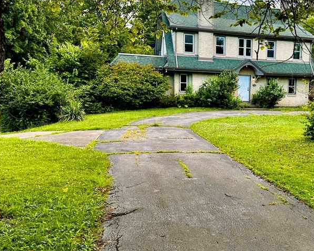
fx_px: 372
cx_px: 261
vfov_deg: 37.3
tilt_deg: -7.7
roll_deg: -2.4
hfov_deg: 43.2
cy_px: 128
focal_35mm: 40
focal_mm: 6.86
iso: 80
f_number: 1.78
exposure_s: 1/190
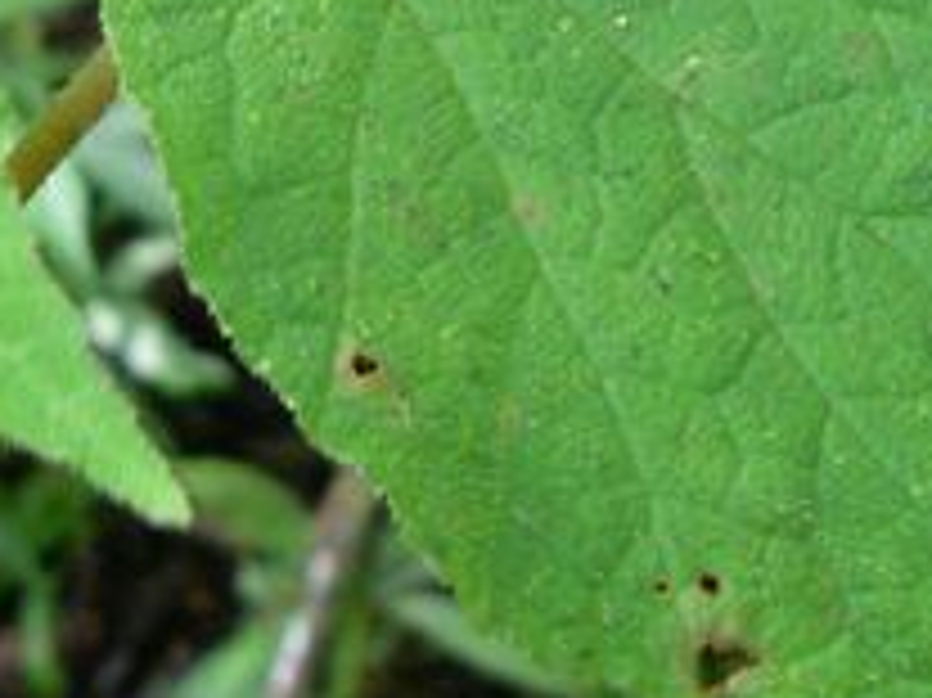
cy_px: -36
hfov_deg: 17.8
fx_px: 2960
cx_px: 297
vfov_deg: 13.2
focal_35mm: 110
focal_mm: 6.3
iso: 400
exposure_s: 1/25
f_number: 3.3
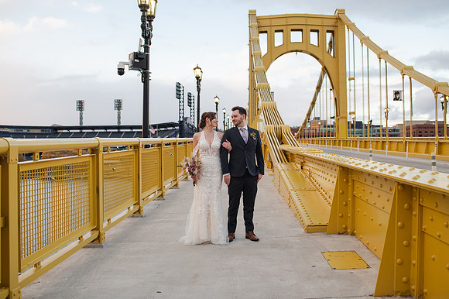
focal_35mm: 36
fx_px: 443
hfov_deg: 53.7
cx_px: 224
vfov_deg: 37.3
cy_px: 150
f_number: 3.5
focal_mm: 35
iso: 450
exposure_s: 1/400
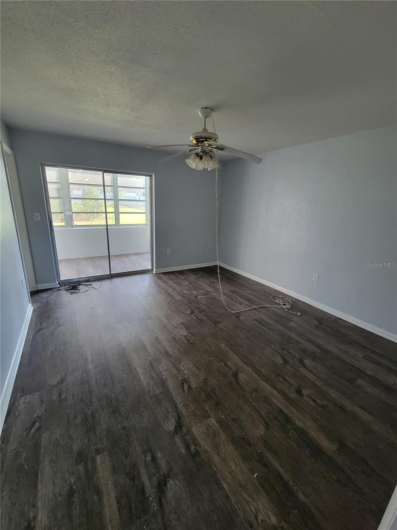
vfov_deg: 106.2
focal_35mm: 13
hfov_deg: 89.9
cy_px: 265
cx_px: 198
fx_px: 199
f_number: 2.2
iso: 320
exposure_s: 1/60
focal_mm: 2.2
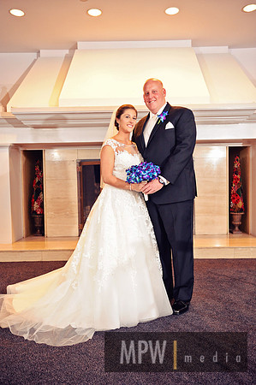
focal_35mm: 32
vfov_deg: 58.8
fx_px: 342
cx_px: 128
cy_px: 192
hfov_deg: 41.0
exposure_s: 1/125
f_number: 2.8
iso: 2000
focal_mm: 32
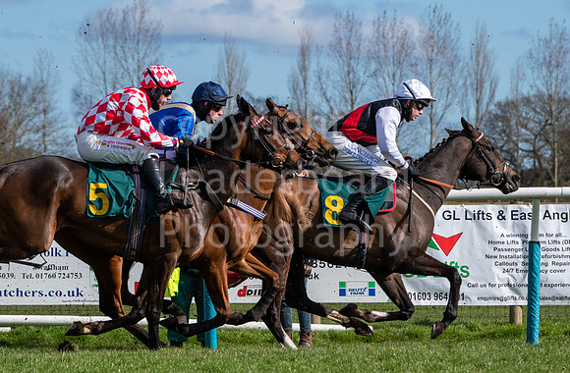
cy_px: 198
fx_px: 5443
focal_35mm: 346
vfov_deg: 3.9
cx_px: 297
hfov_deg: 6.0
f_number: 9
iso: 800
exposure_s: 1/2000
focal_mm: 220
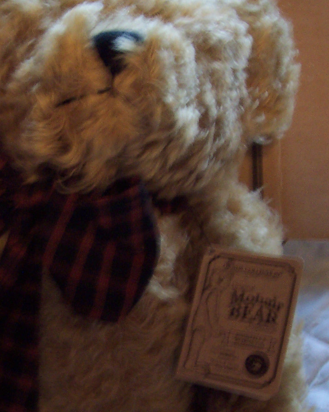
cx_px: 50
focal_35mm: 67
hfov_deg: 22.4
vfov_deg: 28.0
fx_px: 816
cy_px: 289
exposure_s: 1/8
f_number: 2.8
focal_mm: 5.6
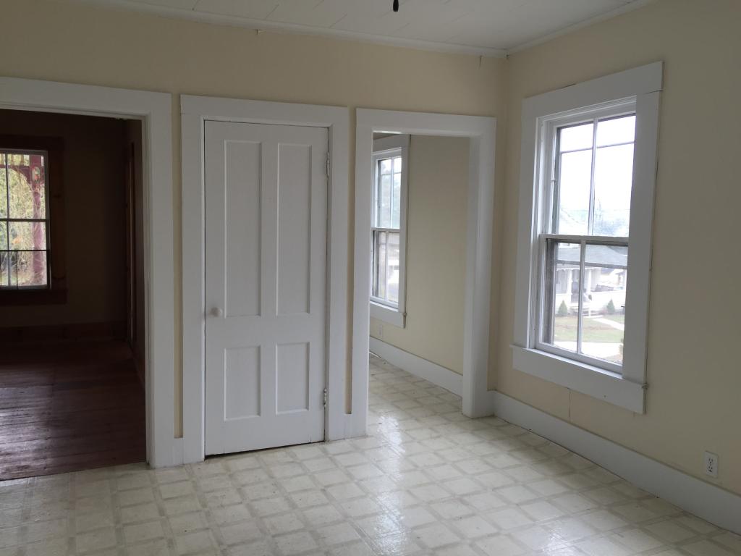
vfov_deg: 48.2
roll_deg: -0.9
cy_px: 278
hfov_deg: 61.7
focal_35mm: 29
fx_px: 621
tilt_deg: -4.8
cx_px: 370
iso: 32
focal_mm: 4.15
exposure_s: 1/123
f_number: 2.2
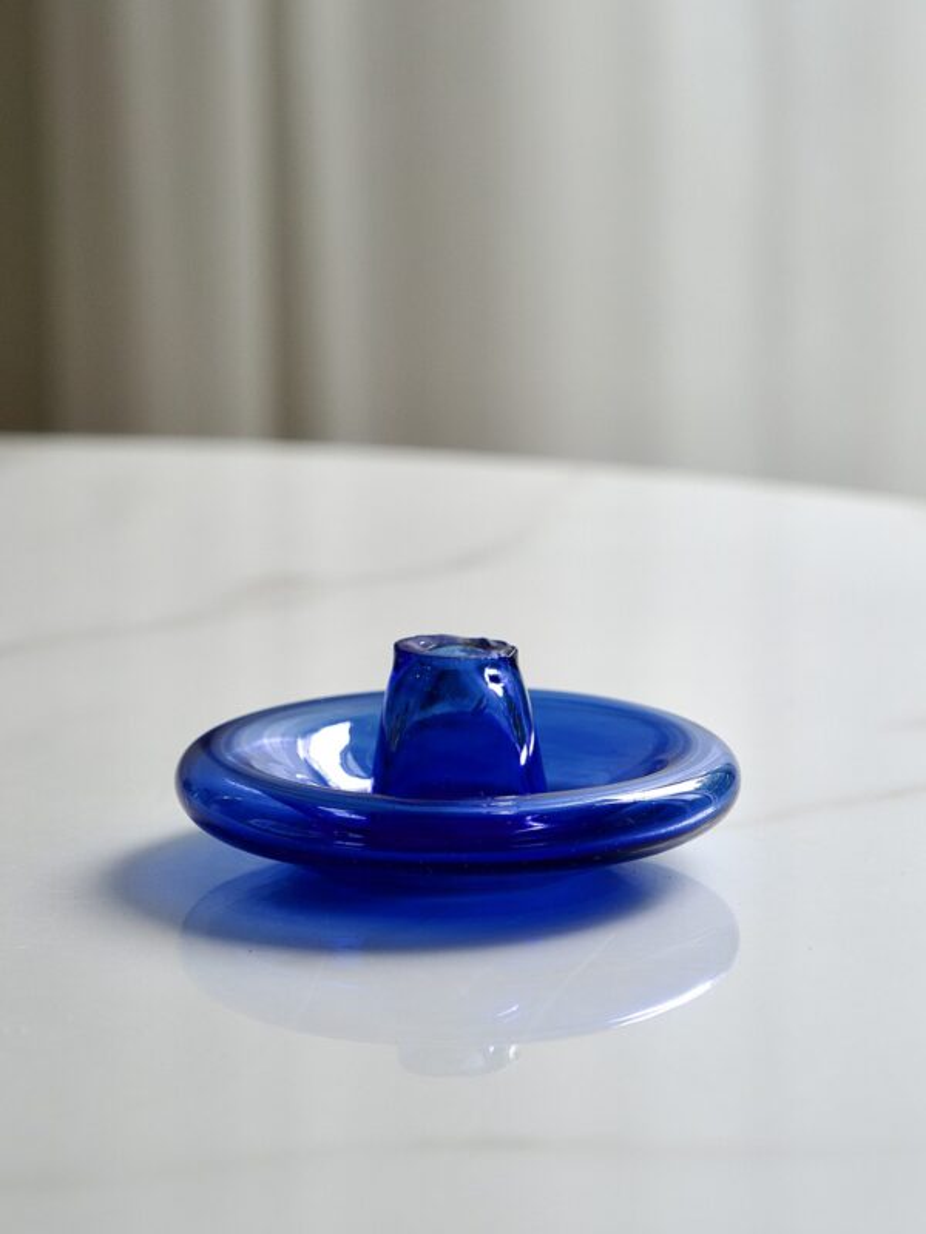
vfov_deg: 16.4
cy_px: 617
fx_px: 4280
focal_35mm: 120
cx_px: 463
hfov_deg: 12.3
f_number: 4
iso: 200
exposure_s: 1/160
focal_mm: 60
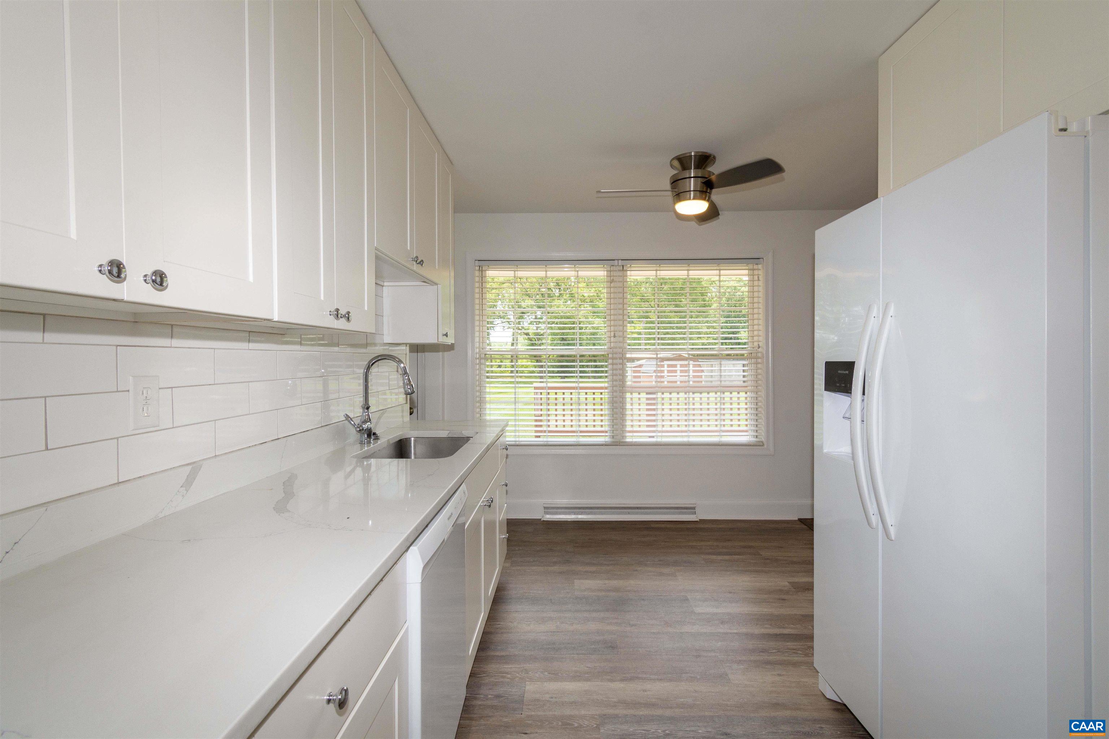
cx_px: 554
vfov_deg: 77.3
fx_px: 462
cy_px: 370
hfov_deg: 100.4
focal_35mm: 15
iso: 200
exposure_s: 1/80
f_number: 8
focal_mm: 10
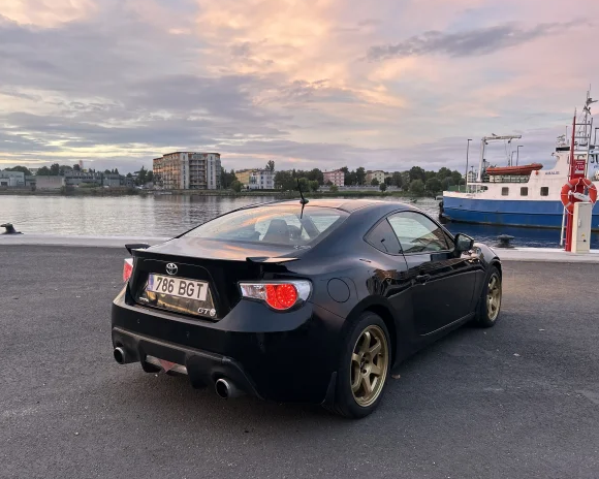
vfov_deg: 51.5
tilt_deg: -6.8
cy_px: 241
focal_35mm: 28
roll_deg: -0.7
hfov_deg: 62.1
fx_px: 496
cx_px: 277
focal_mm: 5.7
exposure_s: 1/121
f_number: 1.5
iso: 80
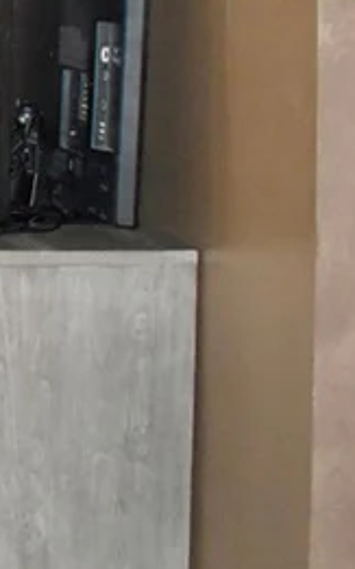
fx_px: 2044
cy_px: 19
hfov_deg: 8.3
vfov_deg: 15.6
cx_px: -747
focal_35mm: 132
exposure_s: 1/60
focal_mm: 22
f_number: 3.8
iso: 4000
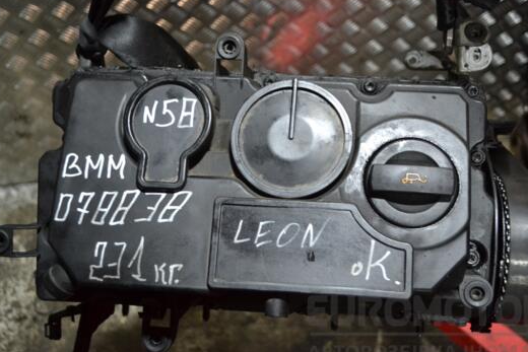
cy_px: 175
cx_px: 288
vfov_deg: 29.9
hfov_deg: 43.5
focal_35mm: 45
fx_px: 660
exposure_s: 1/30
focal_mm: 26
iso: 1250
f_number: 4.2
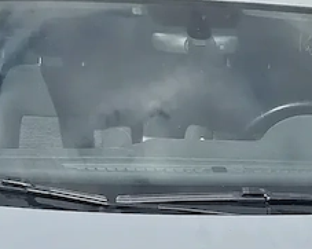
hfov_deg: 19.2
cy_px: 169
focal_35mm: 99
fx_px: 913
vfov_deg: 15.5
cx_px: 250
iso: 40
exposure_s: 1/4405
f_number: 1.8
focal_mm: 5.54
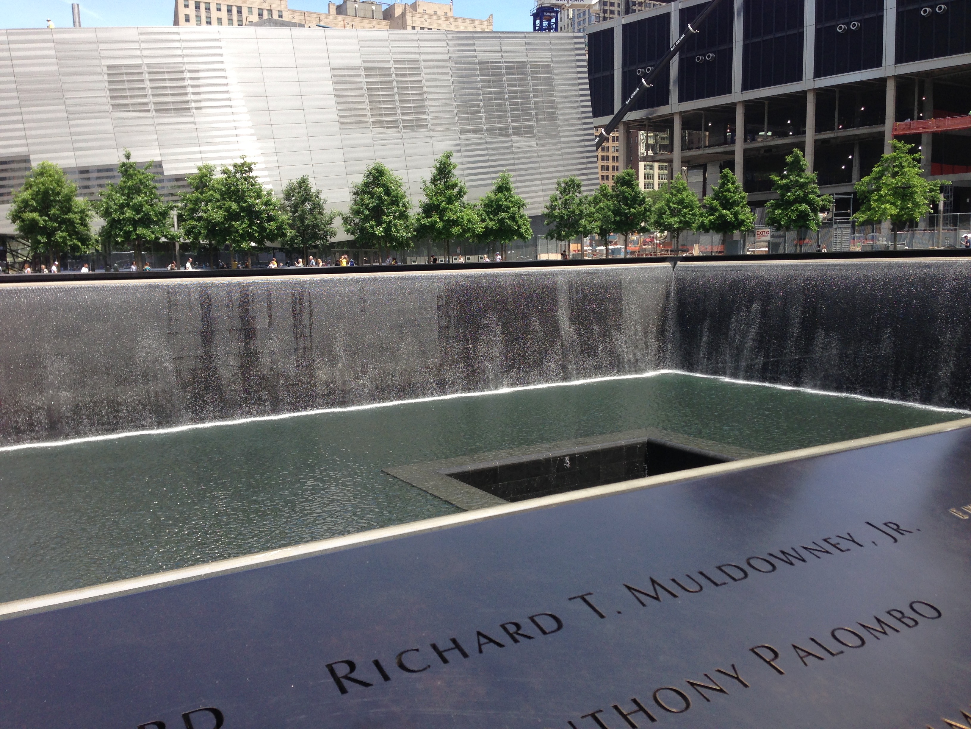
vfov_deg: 42.9
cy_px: 364
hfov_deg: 55.4
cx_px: 486
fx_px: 926
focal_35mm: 33
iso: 50
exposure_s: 1/704
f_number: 2.4
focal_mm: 4.13
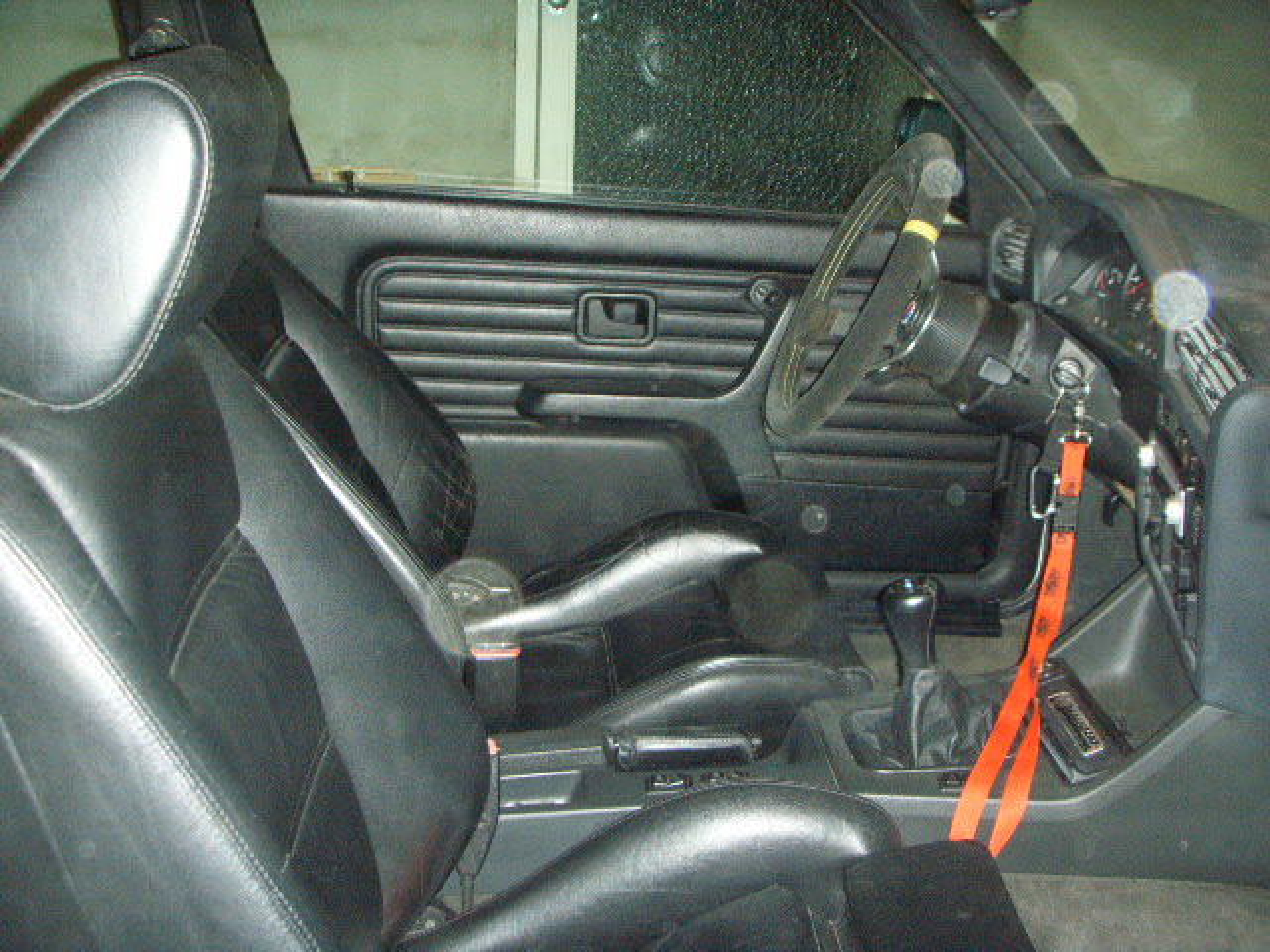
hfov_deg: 47.9
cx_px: 635
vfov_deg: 36.8
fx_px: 1431
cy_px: 476
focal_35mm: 39
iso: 332
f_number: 3.5
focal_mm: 6.6
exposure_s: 1/45
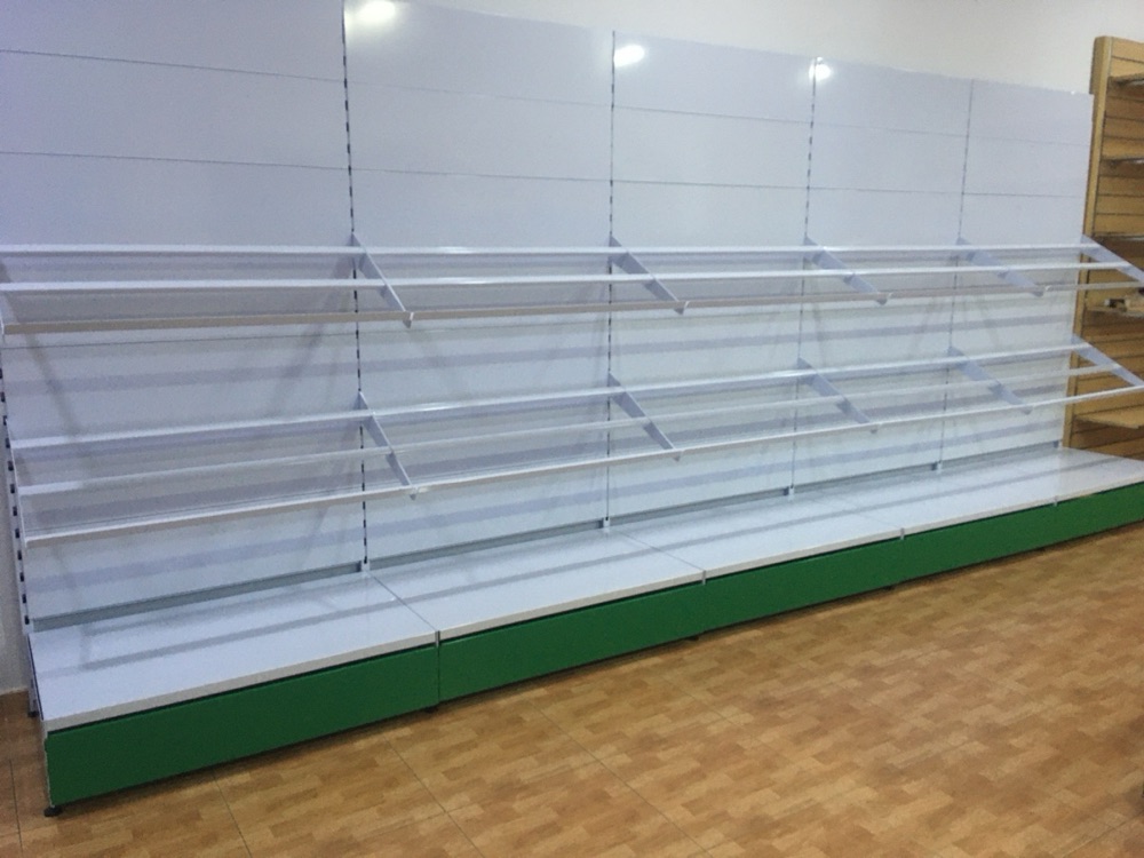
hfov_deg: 61.7
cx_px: 572
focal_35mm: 29
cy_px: 429
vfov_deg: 48.2
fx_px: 958
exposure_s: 1/33
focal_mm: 4.15
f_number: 2.2
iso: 125
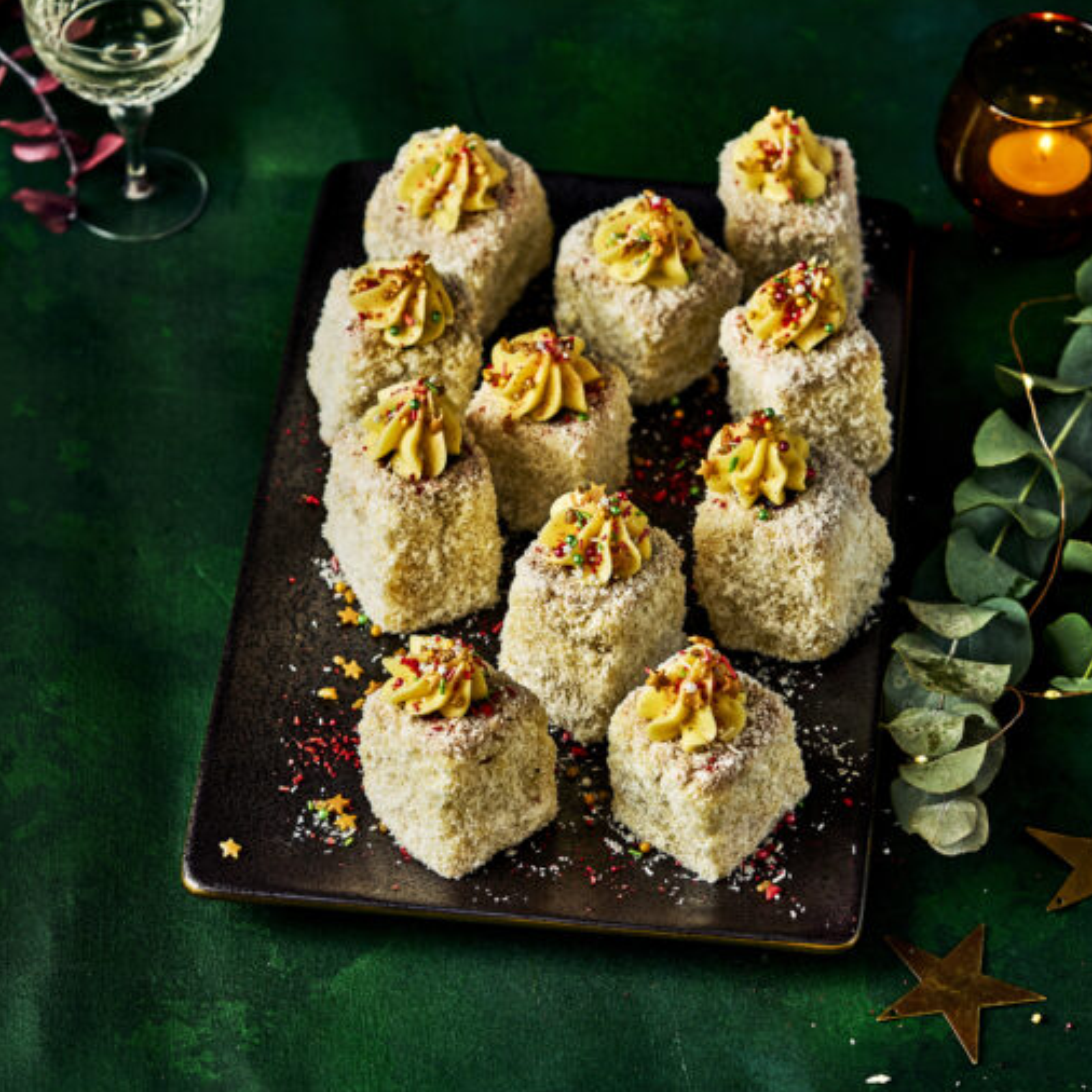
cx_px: 322
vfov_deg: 15.0
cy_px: 544
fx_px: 4140
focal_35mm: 116
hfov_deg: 15.0
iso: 50
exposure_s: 1/30
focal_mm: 90
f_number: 5
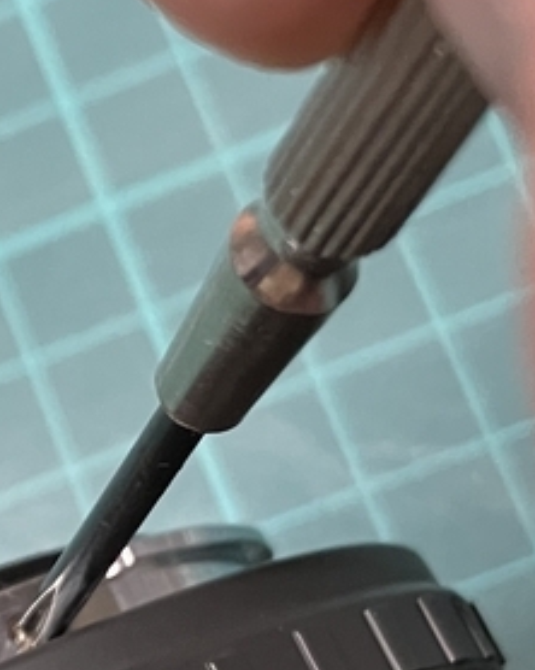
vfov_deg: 15.8
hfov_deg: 12.7
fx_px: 2338
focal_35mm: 118
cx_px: -152
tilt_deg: -71.2
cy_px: 759
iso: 200
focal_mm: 3.99
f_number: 1.8
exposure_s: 1/50
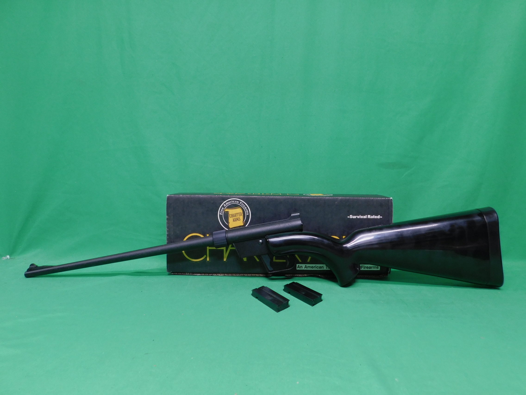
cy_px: 198
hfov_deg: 73.9
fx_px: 349
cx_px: 263
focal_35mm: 23
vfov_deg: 58.9
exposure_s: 1/30
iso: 125
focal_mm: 4
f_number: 3
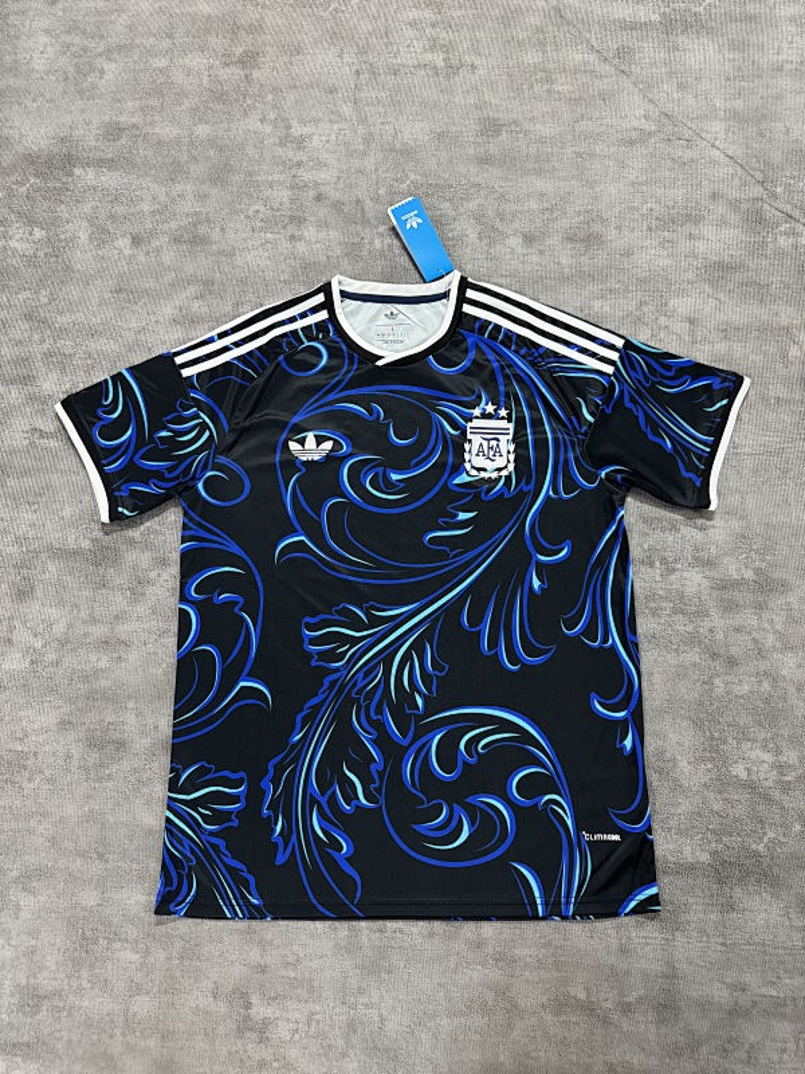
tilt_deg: -77.7
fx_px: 744
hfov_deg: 56.8
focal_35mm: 24
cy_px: 537
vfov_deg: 71.6
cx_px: 402
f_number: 1.78
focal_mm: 6.76
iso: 500
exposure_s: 1/60
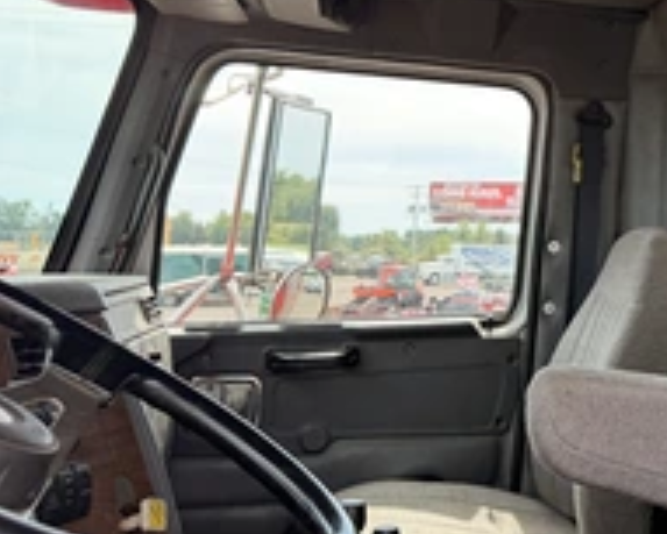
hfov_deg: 34.0
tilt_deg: +10.7
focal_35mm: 49
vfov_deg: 30.1
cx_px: 695
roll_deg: -1.4
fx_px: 968
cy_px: 108
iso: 100
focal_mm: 6.76
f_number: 1.78
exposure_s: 1/920
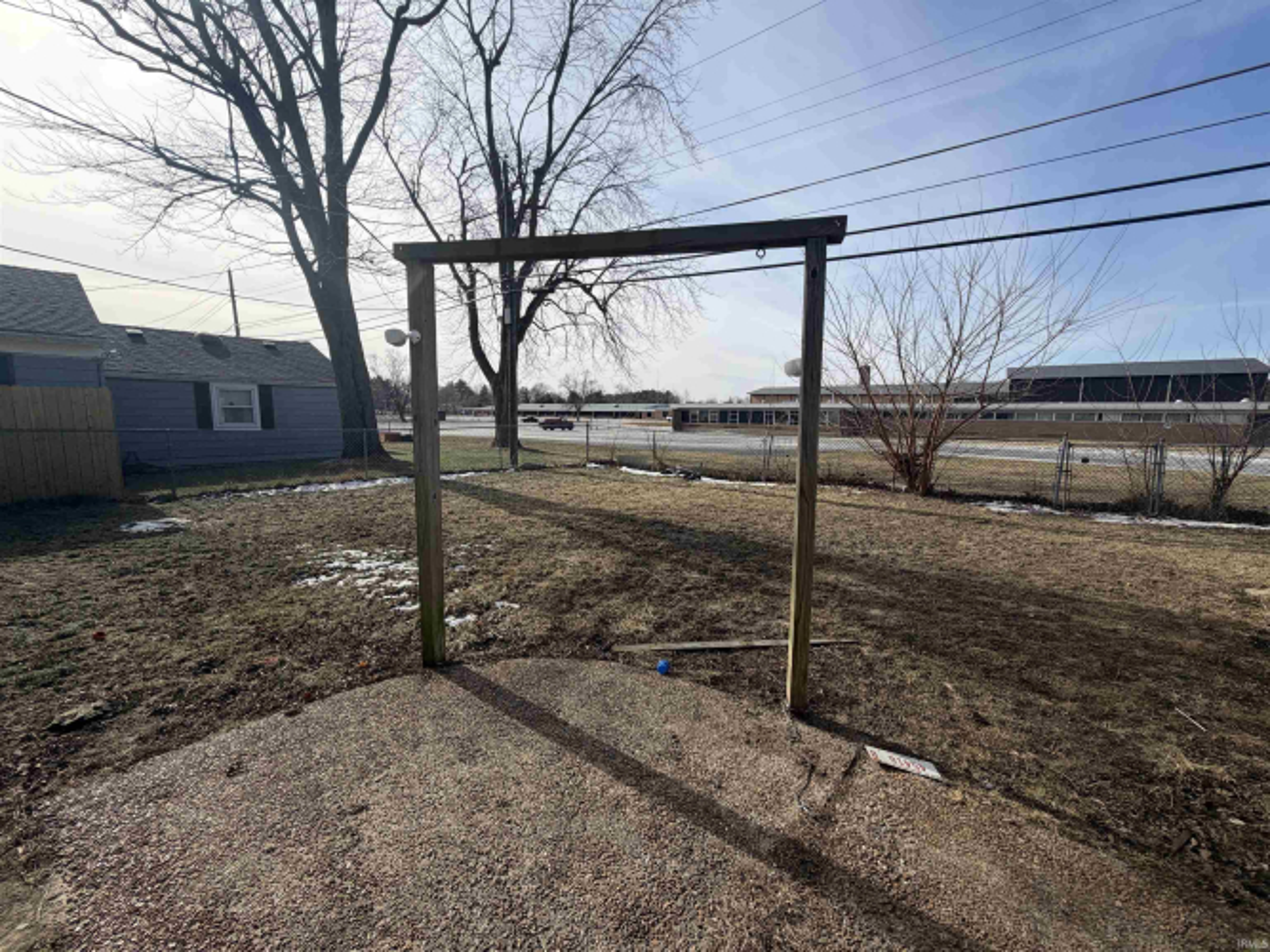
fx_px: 514
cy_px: 476
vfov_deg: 85.7
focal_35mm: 14
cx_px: 635
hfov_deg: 102.1
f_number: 2.2
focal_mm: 2.22
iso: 20
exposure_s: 1/888
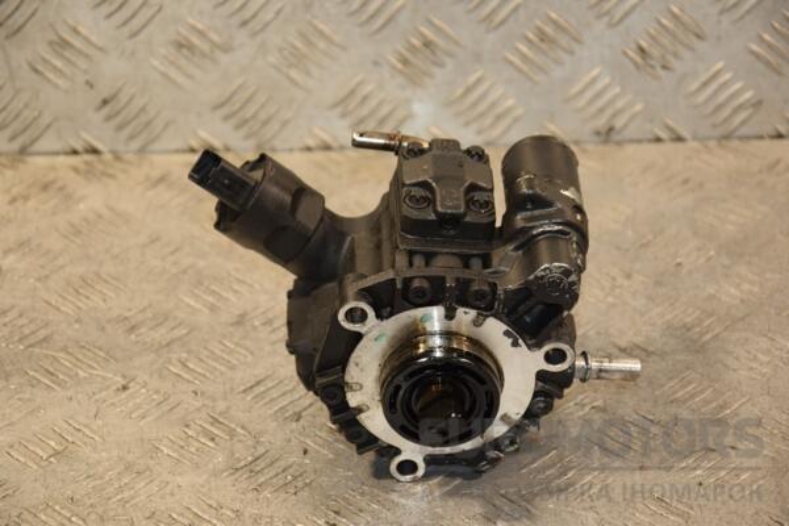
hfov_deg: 18.2
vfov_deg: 12.2
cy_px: 263
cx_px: 394
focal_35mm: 112
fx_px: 2465
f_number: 5.3
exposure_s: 1/125
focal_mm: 75
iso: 800
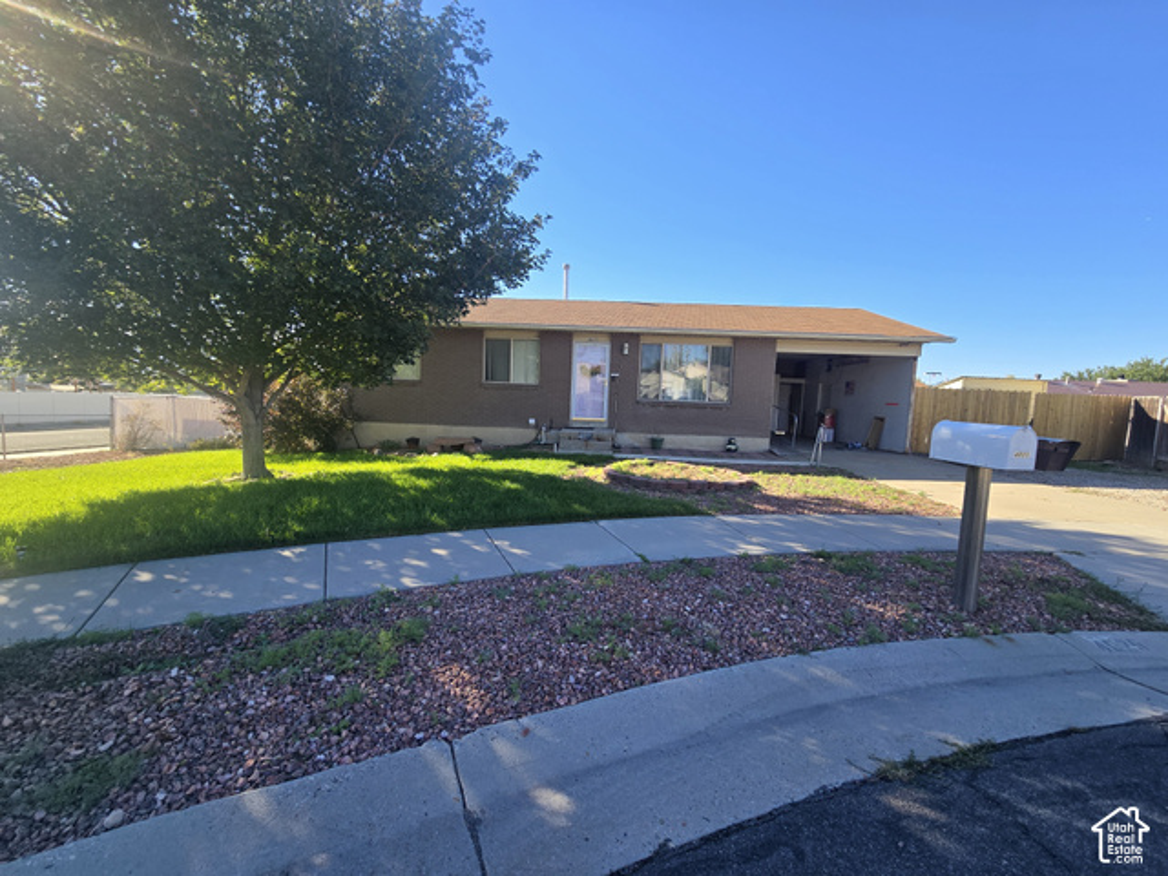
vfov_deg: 89.9
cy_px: 438
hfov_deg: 106.2
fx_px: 439
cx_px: 584
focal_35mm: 13
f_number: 2.2
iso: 50
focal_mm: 2.2
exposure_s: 1/794
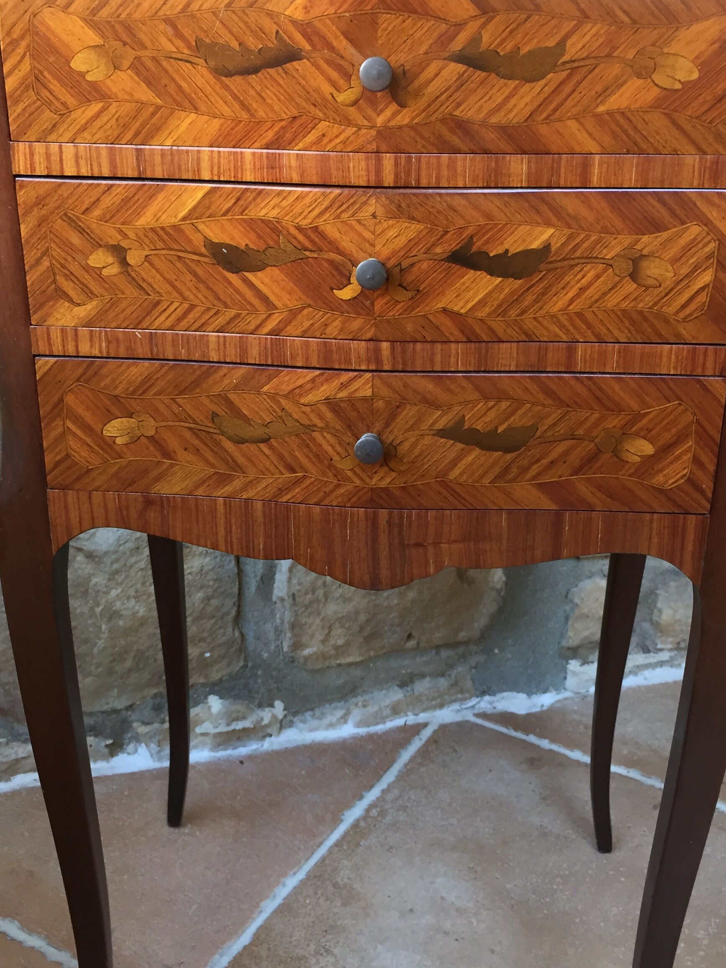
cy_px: 467
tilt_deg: -23.6
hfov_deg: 35.1
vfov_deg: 45.8
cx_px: 365
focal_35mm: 41
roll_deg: +0.0
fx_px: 1146
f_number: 2.2
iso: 80
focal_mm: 4.15
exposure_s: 1/30
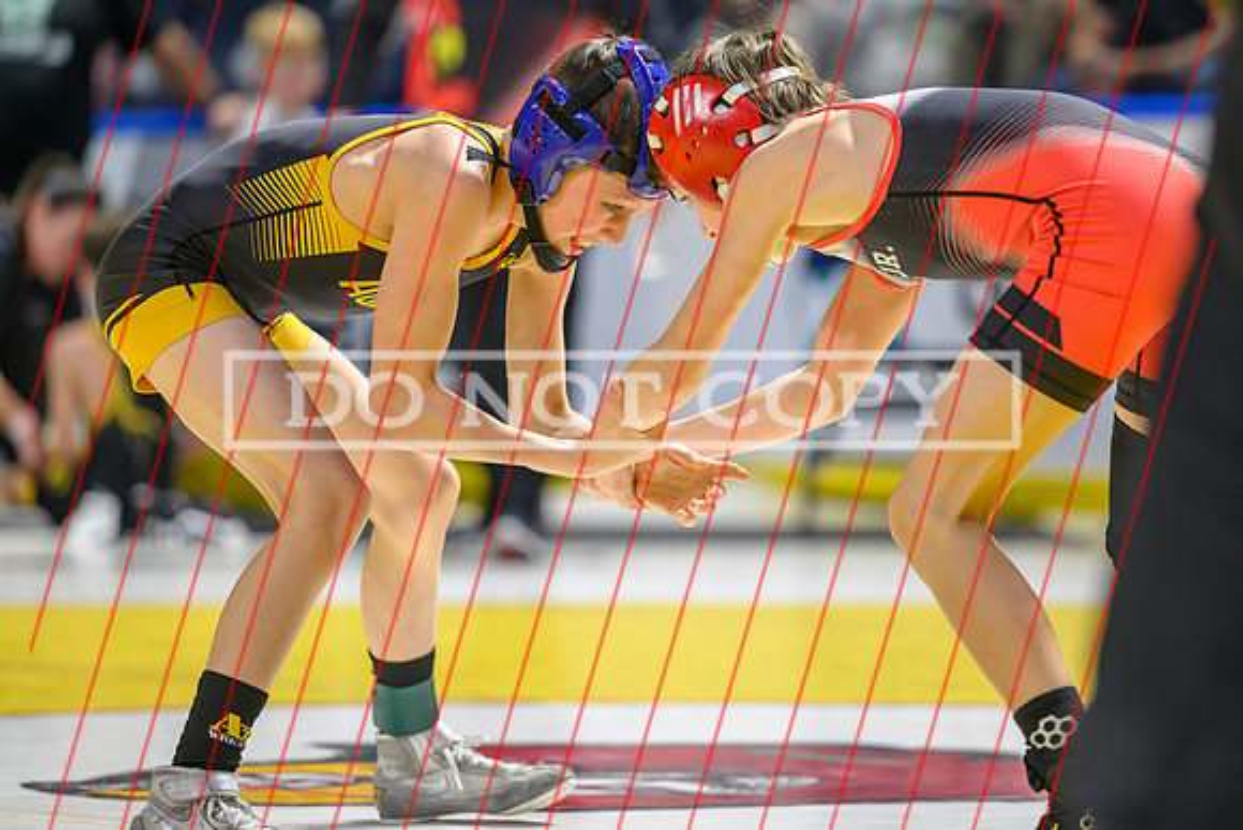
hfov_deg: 10.0
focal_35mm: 206
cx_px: 596
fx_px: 7100
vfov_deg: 6.7
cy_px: 350
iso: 3600
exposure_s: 1/800
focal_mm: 170
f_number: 2.8
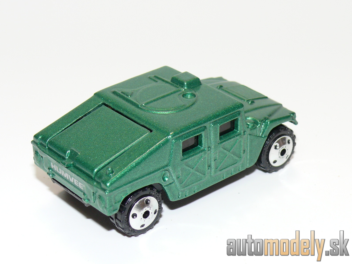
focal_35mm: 93
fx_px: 946
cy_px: 132
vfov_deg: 15.9
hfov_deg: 21.1
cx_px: 176
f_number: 4
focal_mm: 12.7
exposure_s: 1/30
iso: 100
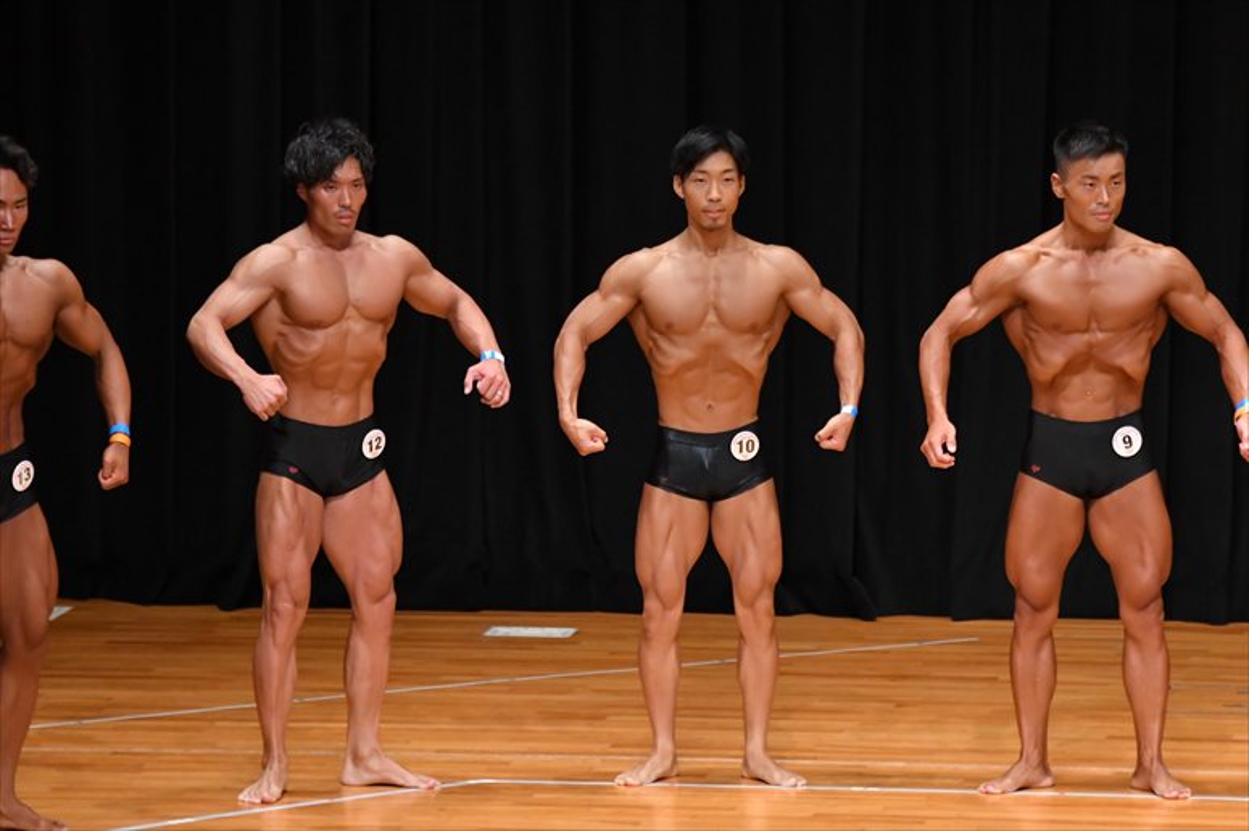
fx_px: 9363
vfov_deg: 5.1
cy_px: 416
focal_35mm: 270
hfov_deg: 7.6
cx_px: 624
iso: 4000
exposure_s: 1/400
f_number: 5.6
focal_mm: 180
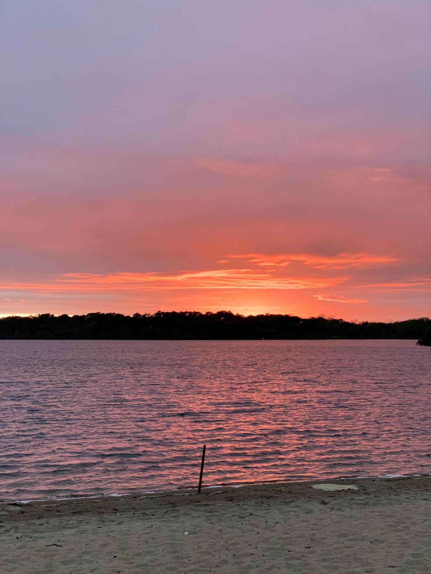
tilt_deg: +3.8
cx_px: 216
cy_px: 287
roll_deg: +0.3
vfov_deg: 36.8
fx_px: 863
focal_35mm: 52
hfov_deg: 28.0
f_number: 2.4
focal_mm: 6
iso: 125
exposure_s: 1/75
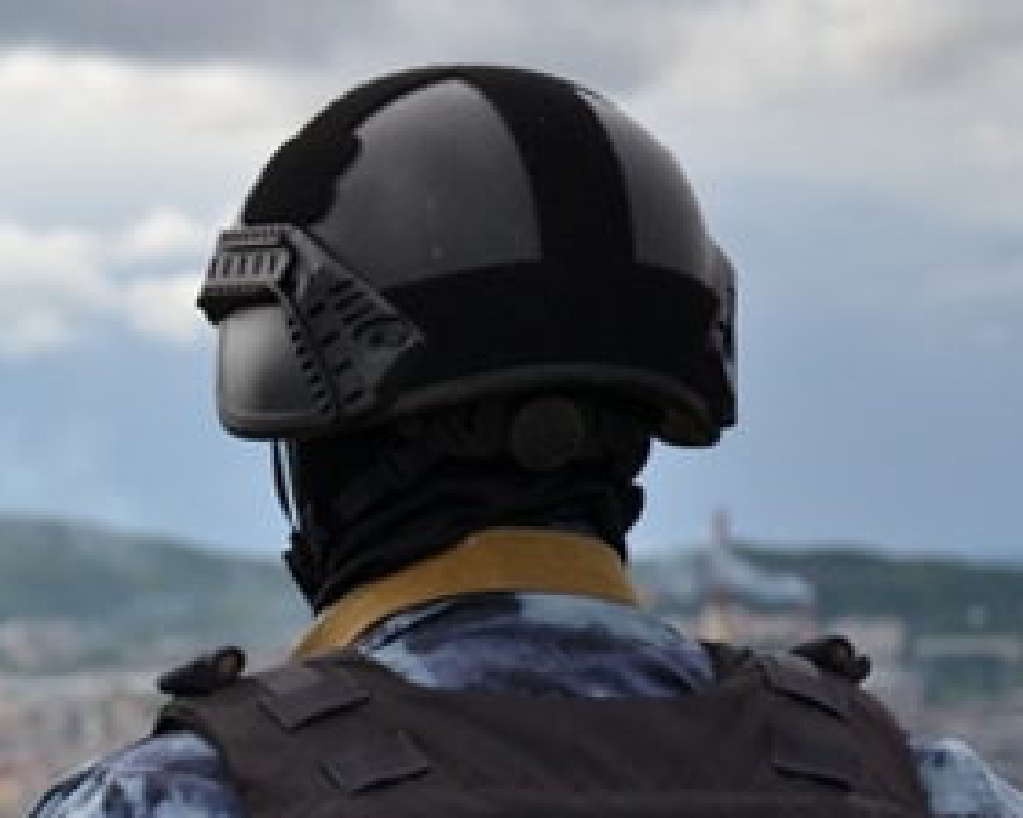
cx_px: -221
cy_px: 708
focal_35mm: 211
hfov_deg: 9.0
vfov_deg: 7.3
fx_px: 6388
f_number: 4.8
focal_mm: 56
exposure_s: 1/2500
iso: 400
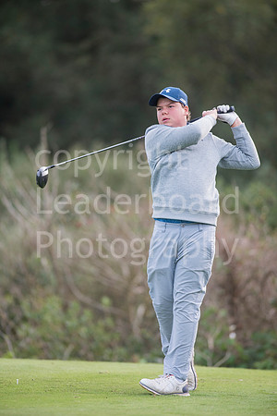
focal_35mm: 300
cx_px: 138
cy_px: 208
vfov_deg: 6.9
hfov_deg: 4.6
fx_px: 3462
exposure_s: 1/1600
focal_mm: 300
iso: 1000
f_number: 4
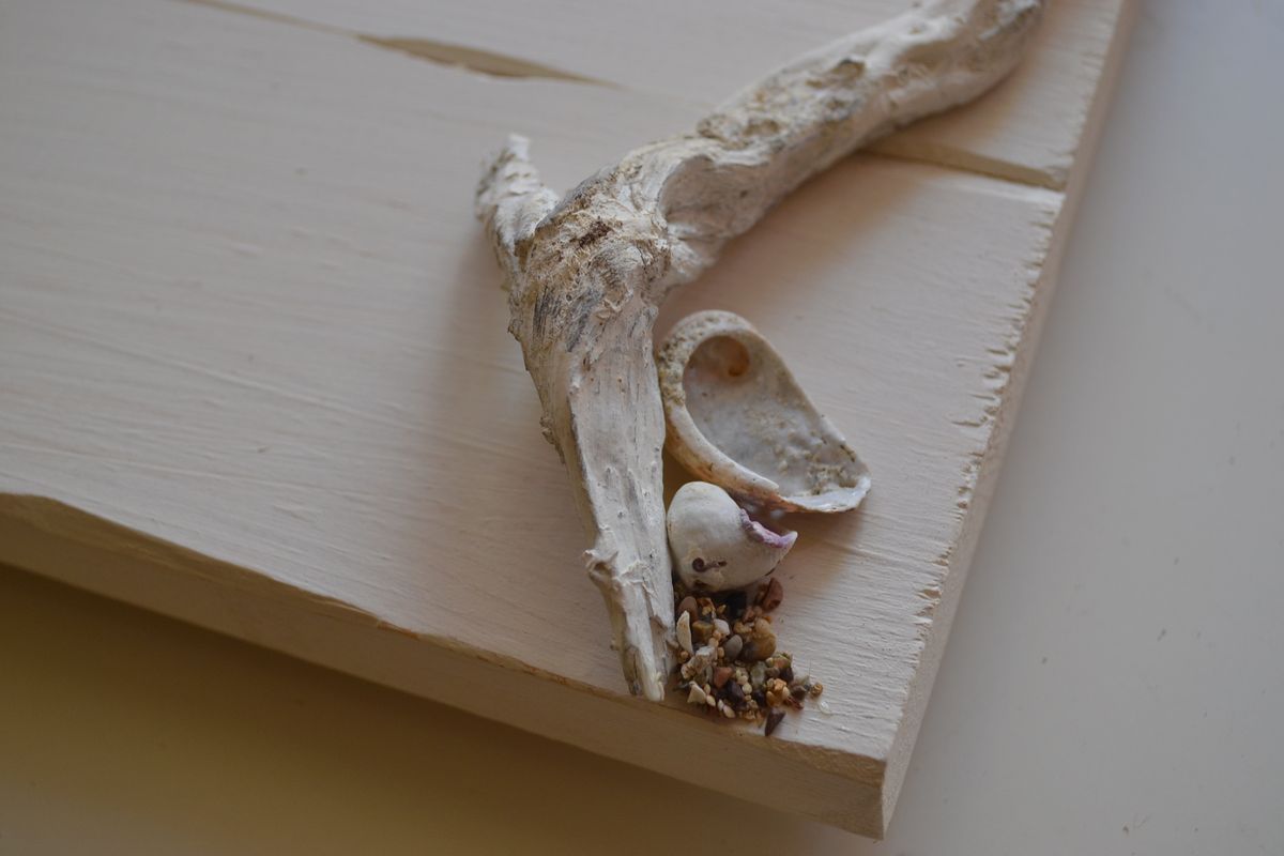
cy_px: 428
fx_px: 1712
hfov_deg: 41.1
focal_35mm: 48
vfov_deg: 28.1
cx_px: 642
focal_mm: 32
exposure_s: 1/80
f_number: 4.8
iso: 400
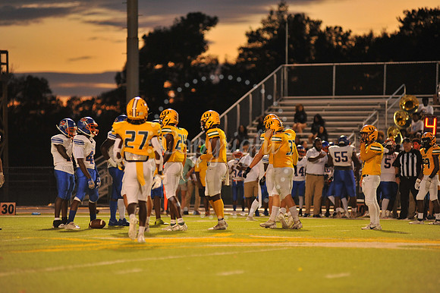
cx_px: 220
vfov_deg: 6.9
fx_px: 2443
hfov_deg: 10.3
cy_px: 146
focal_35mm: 200
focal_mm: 200
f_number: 2.8
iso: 2000
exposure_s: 1/250
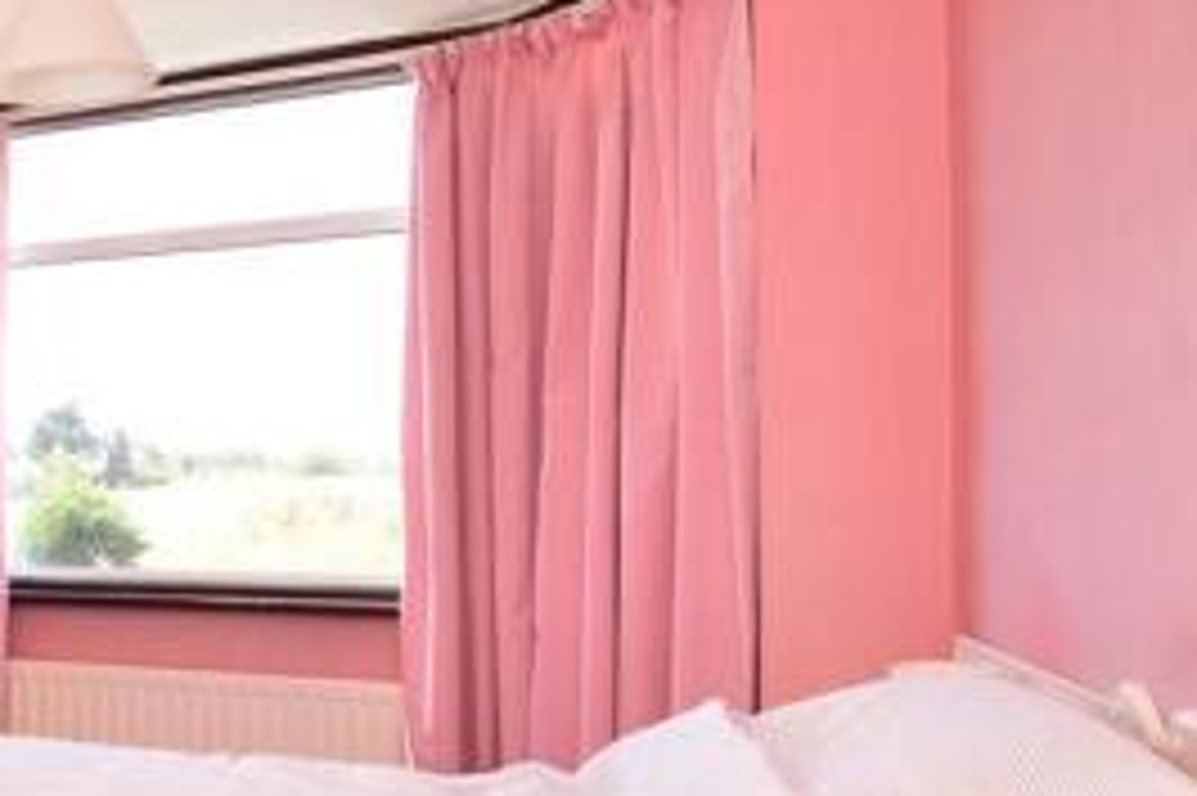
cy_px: 465
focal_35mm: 37
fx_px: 1229
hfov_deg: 39.9
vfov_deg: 35.8
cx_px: -180
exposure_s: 1/60
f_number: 11
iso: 500
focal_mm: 10
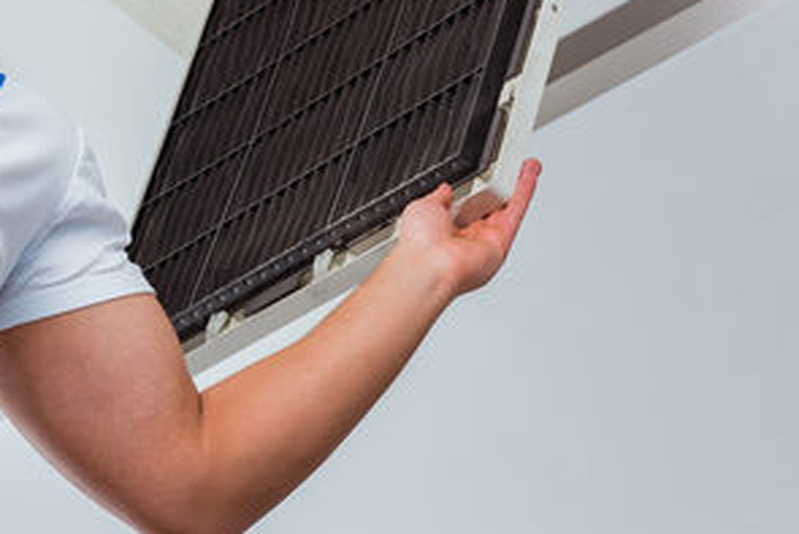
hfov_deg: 12.7
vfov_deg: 8.5
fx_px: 3575
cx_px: 153
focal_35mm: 161
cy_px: 75
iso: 400
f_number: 5
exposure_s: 1/100
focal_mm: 56
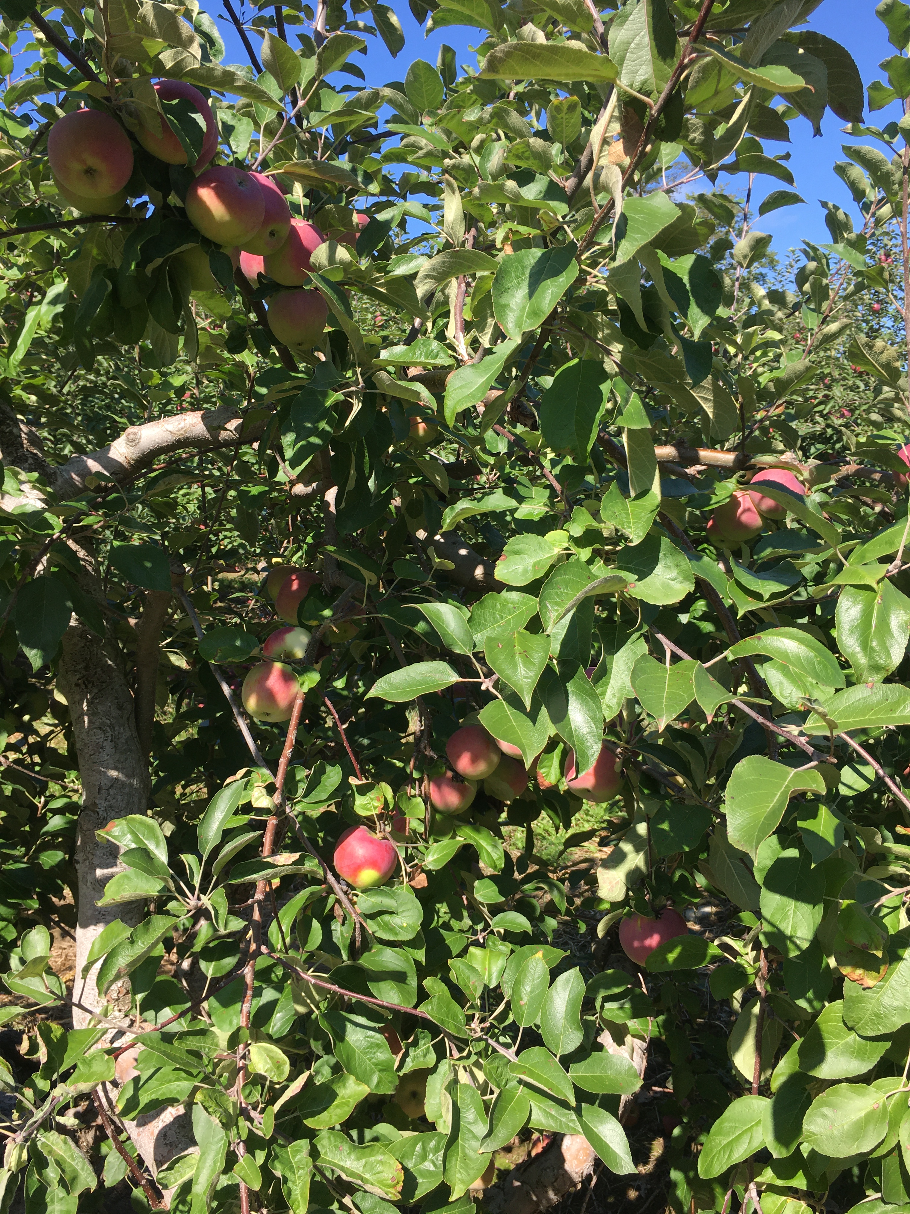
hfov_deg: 48.2
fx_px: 1016
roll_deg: +2.5
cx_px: 455
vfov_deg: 61.7
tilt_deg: -6.3
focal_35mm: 29
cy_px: 607
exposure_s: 1/686
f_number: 2.2
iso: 25
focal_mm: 4.15
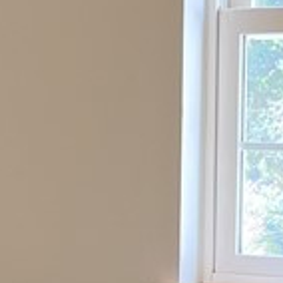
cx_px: 267
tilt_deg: -6.6
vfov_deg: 10.4
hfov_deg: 10.5
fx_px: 1535
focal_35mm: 166
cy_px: 341
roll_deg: -0.8
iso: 125
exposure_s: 1/120
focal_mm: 5.1
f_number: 1.6
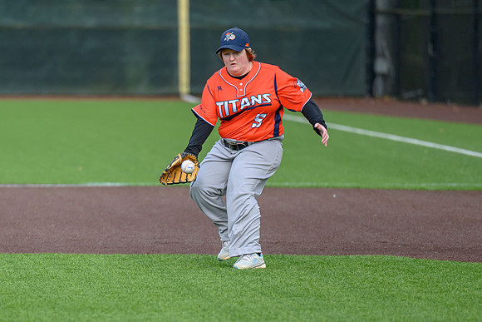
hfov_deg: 4.8
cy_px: 252
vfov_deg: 3.2
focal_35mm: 431
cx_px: 136
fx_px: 5769
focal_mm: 200
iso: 320
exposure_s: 1/2000
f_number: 2.8
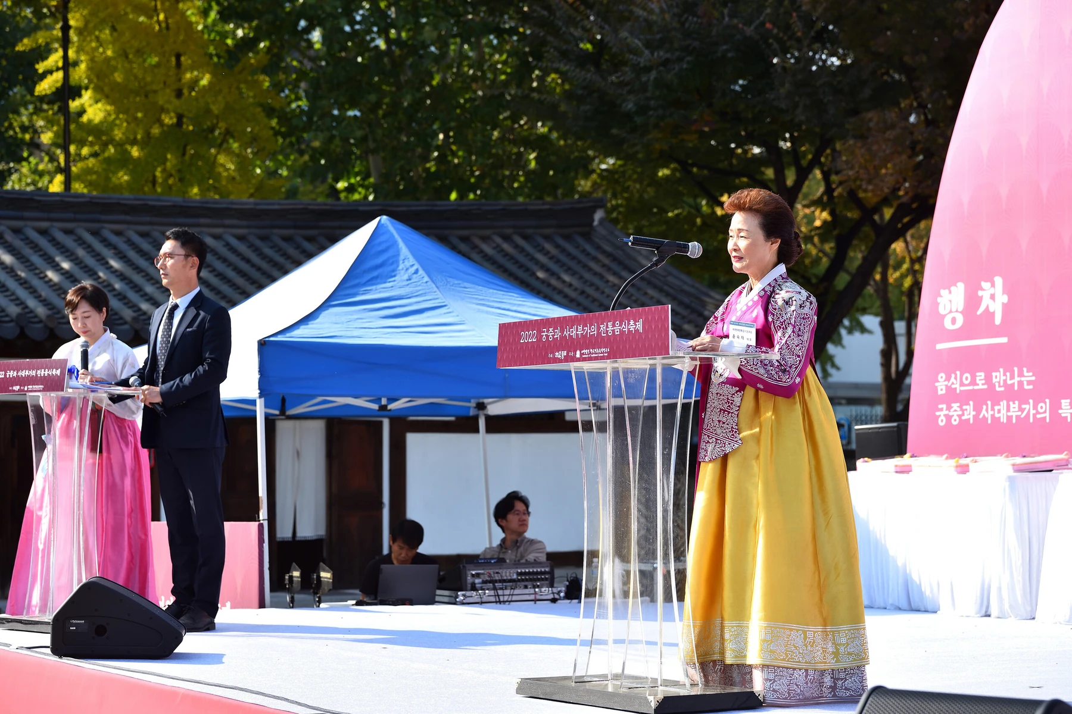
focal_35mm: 82
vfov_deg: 16.7
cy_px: 357
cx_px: 536
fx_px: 2442
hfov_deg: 24.8
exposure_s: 1/400
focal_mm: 82
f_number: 5
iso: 200
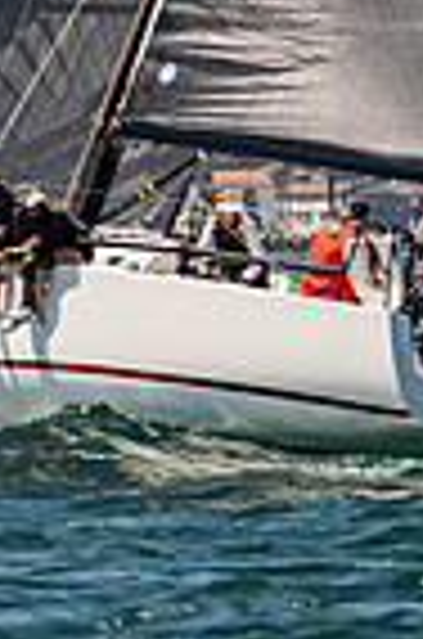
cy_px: -191
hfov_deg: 1.1
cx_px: 507
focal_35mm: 1234
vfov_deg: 1.7
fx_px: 21854
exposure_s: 1/2000
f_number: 8
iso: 500
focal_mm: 220
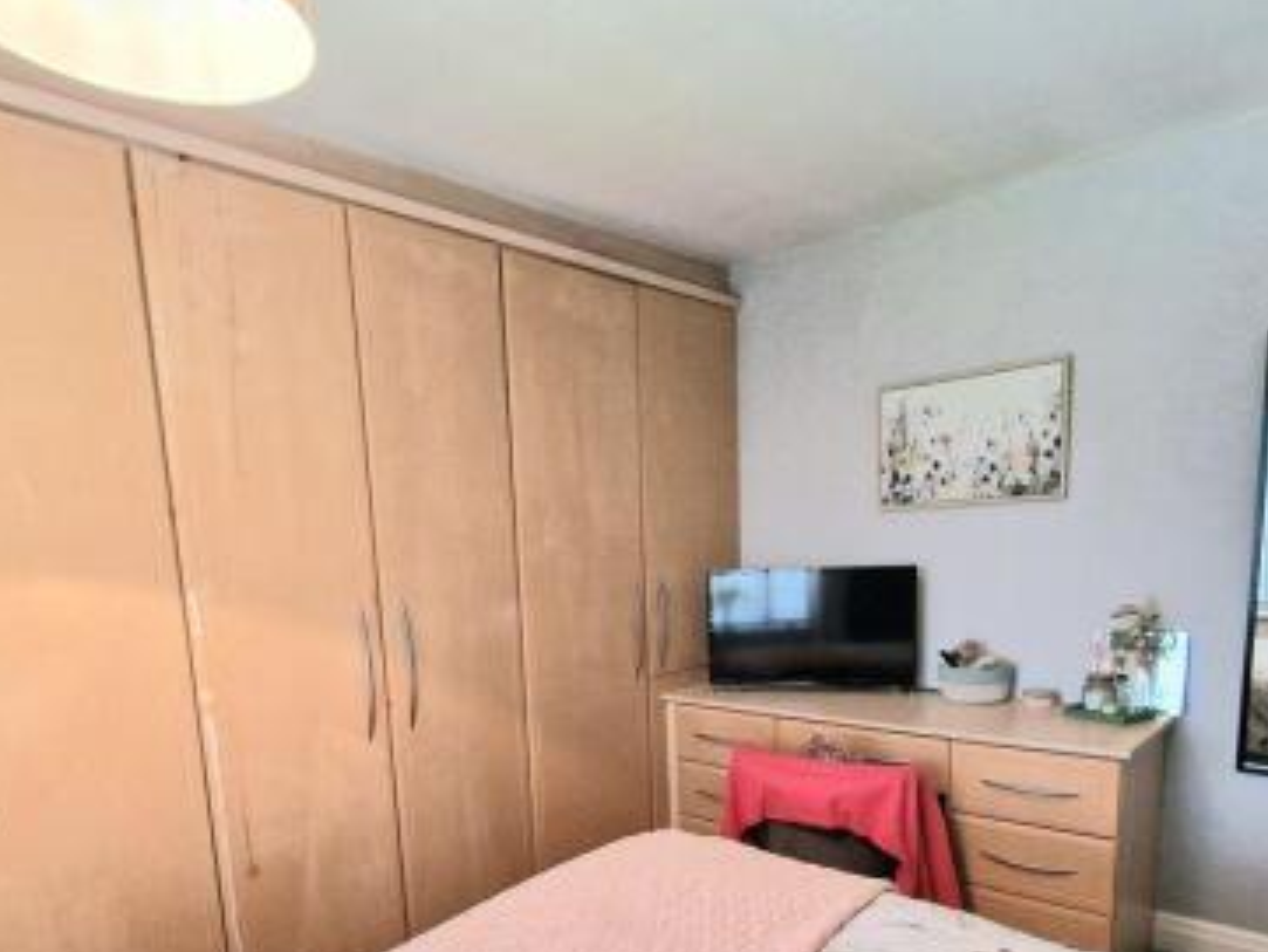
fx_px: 769
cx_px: 613
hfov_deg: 78.9
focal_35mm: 21
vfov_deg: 61.0
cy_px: 676
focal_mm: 2.2
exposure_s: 1/50
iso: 200
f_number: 2.2
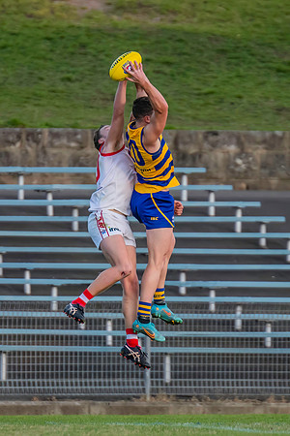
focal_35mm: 1012
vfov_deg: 2.0
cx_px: 105
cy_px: 267
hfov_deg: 1.4
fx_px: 12226
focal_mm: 420
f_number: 4
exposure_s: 1/1600
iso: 1250
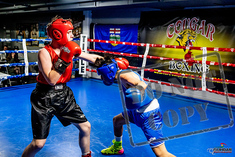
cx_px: 118
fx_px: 242
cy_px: 78
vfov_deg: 36.0
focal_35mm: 37
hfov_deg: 51.9
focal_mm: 25
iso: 5000
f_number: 2.8
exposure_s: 1/800
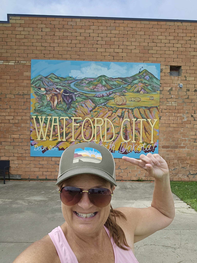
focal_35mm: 25
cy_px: 132
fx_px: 190
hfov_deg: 54.9
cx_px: 98
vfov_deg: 69.4
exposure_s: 1/385
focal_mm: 3.3
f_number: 2.2
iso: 25
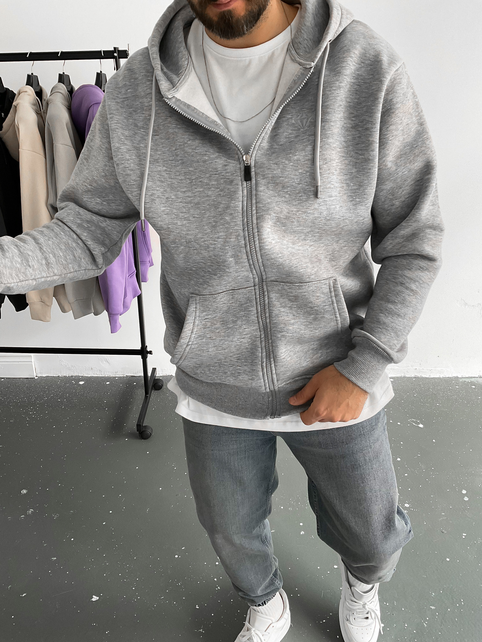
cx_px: 241
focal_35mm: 29
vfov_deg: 61.7
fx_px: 538
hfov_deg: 48.2
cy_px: 321
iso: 64
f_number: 1.8
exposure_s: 1/60
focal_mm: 3
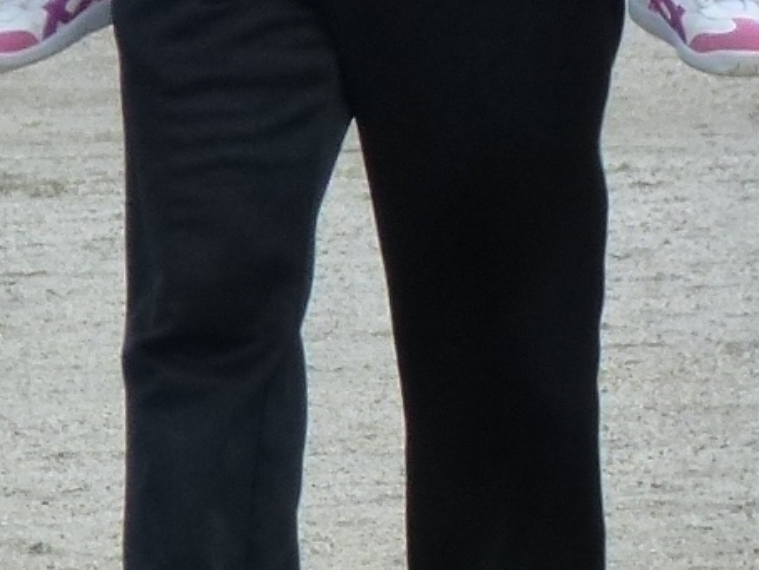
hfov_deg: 1.2
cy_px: 42
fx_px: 35232
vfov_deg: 0.9
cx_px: 838
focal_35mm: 1606
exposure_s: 1/250
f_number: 5.7
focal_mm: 51
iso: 160
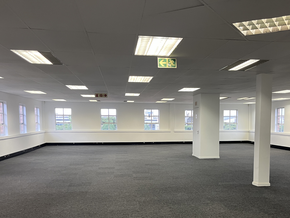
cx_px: 186
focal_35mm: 37
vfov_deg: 38.0
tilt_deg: -9.4
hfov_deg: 49.5
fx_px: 310
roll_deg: -0.6
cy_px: 155
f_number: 1.6
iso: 125
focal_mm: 5.1
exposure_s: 1/50
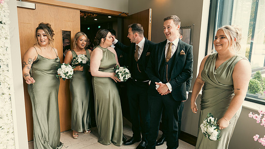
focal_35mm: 26
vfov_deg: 44.4
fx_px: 183
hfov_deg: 71.9
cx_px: 131
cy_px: 80
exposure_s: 1/160
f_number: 3.5
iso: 500
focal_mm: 24
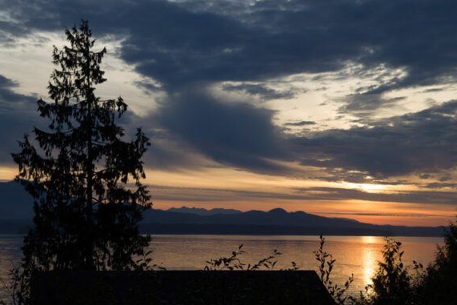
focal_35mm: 76
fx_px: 965
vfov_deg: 18.0
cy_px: 154
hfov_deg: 26.6
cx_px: 238
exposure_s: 1/125
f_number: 11
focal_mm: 48
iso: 200
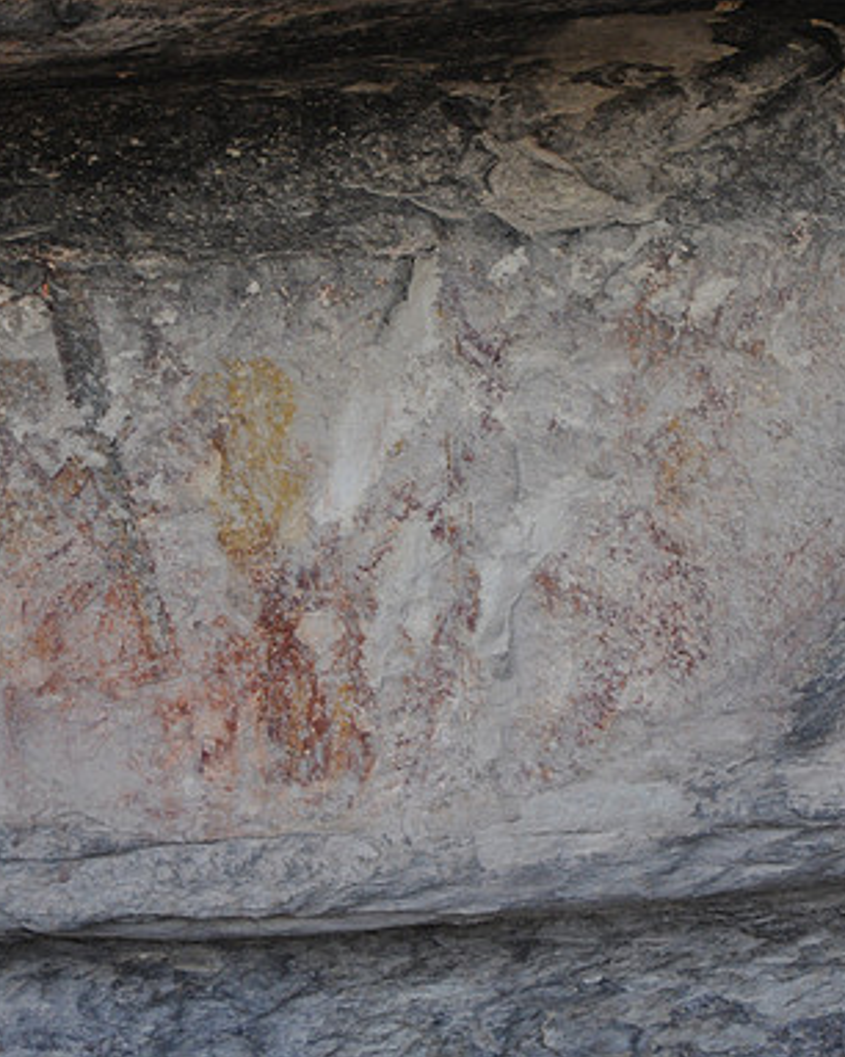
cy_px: 528
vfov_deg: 8.6
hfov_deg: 6.9
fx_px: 6999
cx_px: 541
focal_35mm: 224
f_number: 5.6
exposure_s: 1/60
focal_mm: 105
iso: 720
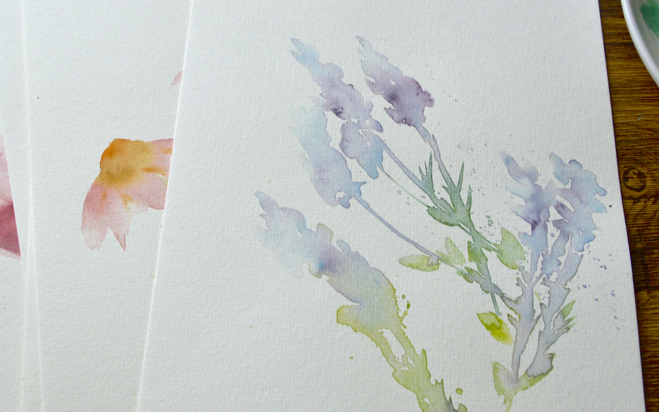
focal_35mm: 51
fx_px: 910
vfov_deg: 25.5
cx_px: 286
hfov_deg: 39.7
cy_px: 207
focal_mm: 25
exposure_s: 1/40
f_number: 7.1
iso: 400
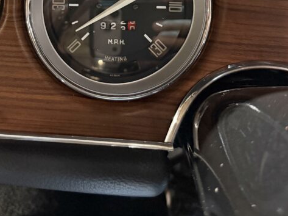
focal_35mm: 52
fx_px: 432
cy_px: -13
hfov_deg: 36.4
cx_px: 94
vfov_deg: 26.1
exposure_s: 1/25
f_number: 1.78
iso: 800
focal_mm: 6.76
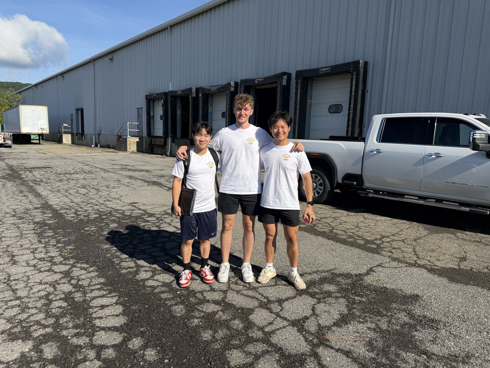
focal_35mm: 24
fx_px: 340
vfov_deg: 56.8
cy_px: 184
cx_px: 245
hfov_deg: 71.6
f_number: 1.78
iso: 100
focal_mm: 6.76
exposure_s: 1/5319
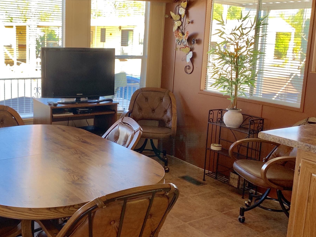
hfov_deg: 43.1
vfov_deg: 33.6
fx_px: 392
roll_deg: -2.0
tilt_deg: -9.6
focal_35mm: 43
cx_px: 101
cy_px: 107
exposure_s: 1/120
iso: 40
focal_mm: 4.25
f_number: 1.8
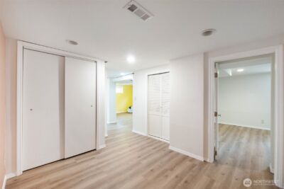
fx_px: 118
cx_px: 142
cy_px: 94
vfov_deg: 77.4
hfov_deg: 100.4
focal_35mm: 15
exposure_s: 1/30
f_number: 9
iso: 3200
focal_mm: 10
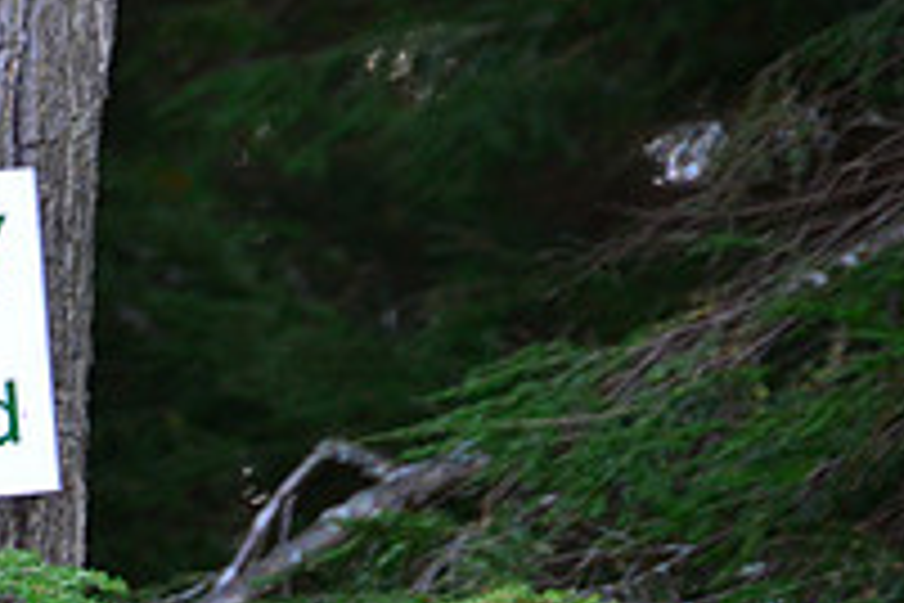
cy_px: 389
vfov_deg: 1.7
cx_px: -373
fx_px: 20073
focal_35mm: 799
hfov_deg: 2.6
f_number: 6
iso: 800
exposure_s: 1/125
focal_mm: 185
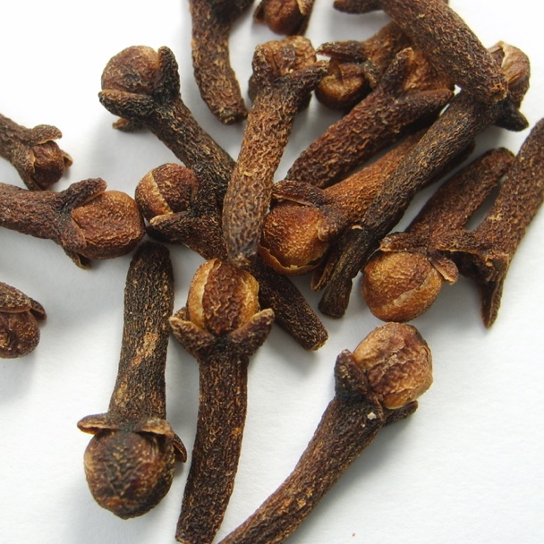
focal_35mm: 56
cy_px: 238
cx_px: 233
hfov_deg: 30.5
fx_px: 996
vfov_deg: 30.5
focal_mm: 5.8
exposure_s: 1/45
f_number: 2.8
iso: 50
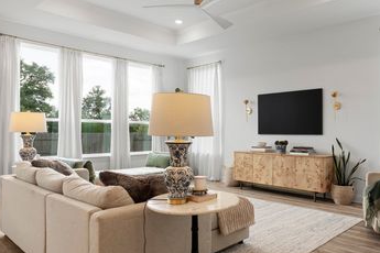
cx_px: 248
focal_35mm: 29
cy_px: 130
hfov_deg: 62.4
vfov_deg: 45.0
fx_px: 306
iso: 2000
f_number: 8
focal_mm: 20
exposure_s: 1/80
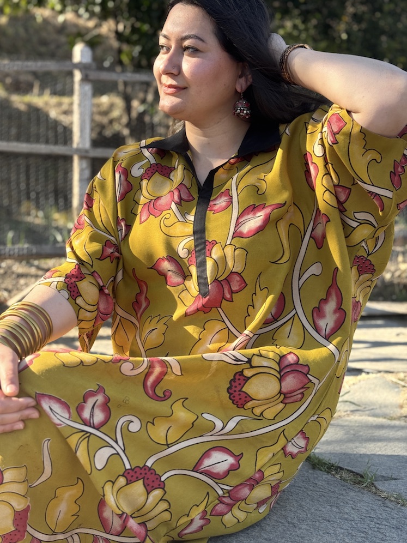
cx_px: 204
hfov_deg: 30.3
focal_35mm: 48
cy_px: 272
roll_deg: +0.6
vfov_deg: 39.7
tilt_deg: -5.5
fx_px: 752
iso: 64
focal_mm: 6.76
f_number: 1.78
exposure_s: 1/1152
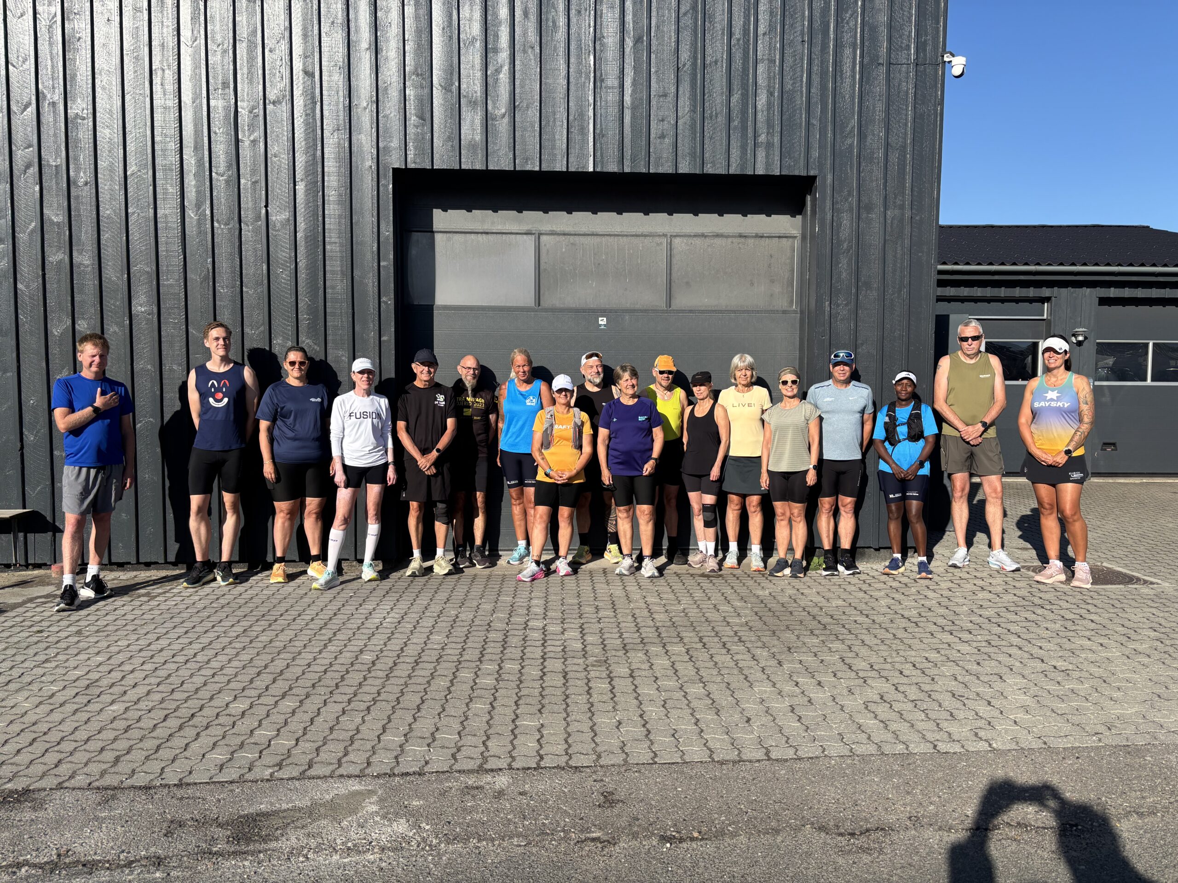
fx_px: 885
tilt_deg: -3.8
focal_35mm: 26
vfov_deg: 53.1
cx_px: 589
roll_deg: -0.4
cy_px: 442
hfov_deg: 67.3
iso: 50
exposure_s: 1/2857
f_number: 1.6
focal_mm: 5.96
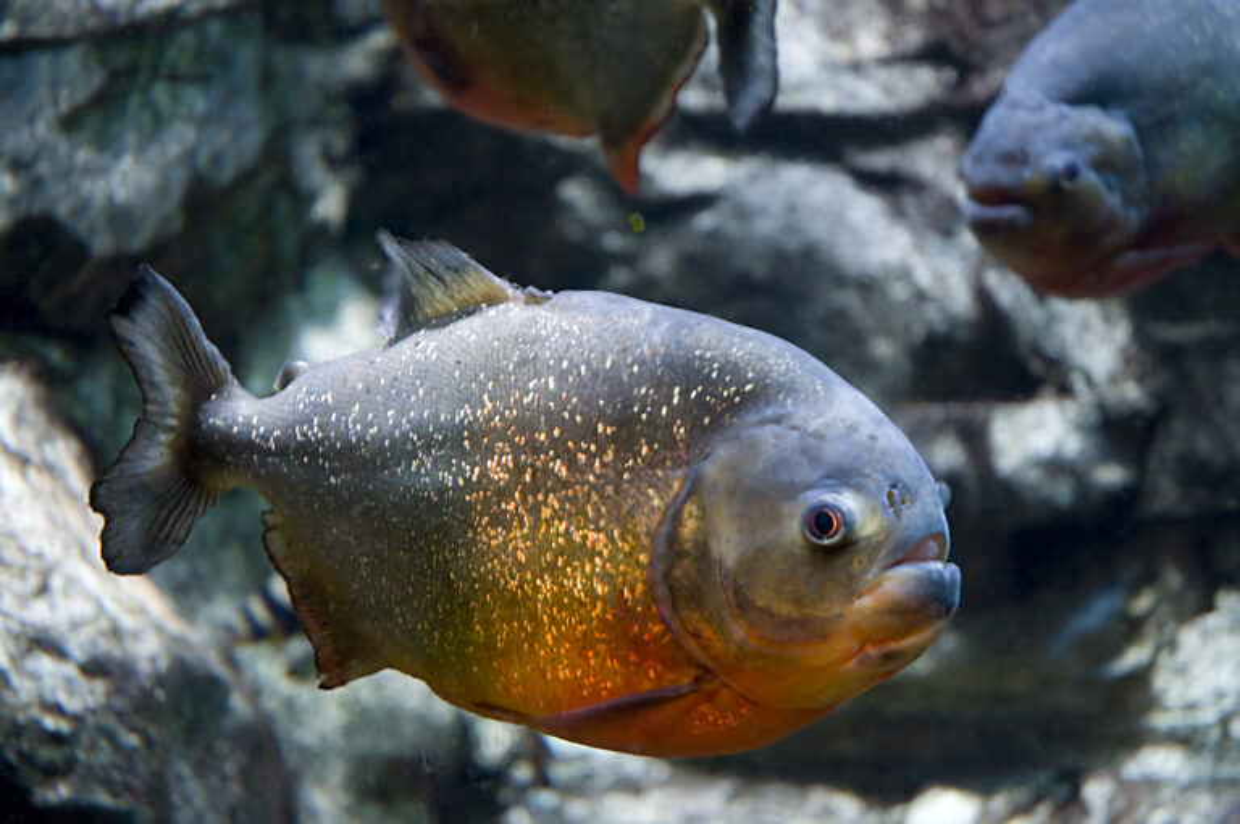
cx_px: 620
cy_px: 412
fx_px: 2838
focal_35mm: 82
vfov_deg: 16.5
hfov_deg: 24.6
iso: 640
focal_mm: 55
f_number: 4.5
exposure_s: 1/8
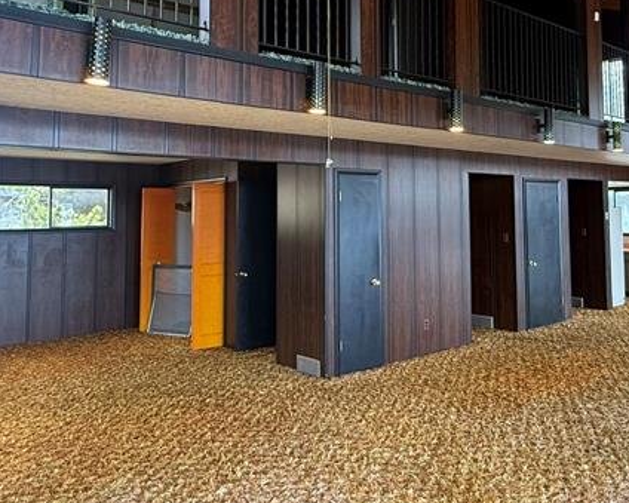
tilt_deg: +4.5
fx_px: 614
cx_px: 401
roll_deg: +1.0
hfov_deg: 53.5
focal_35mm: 33
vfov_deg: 43.9
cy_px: 169
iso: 250
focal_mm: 2.22
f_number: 2.2
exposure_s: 1/99
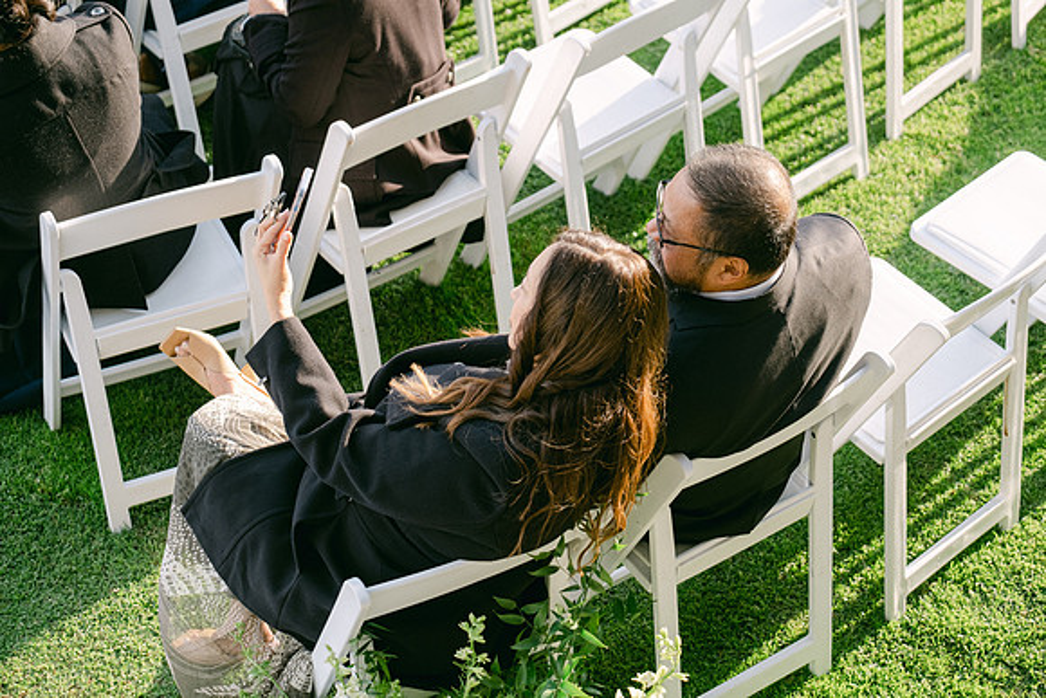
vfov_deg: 18.2
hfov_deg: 27.0
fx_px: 2180
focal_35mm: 75
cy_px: 349
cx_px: 523
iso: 320
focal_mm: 50
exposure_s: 1/480
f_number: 2.8
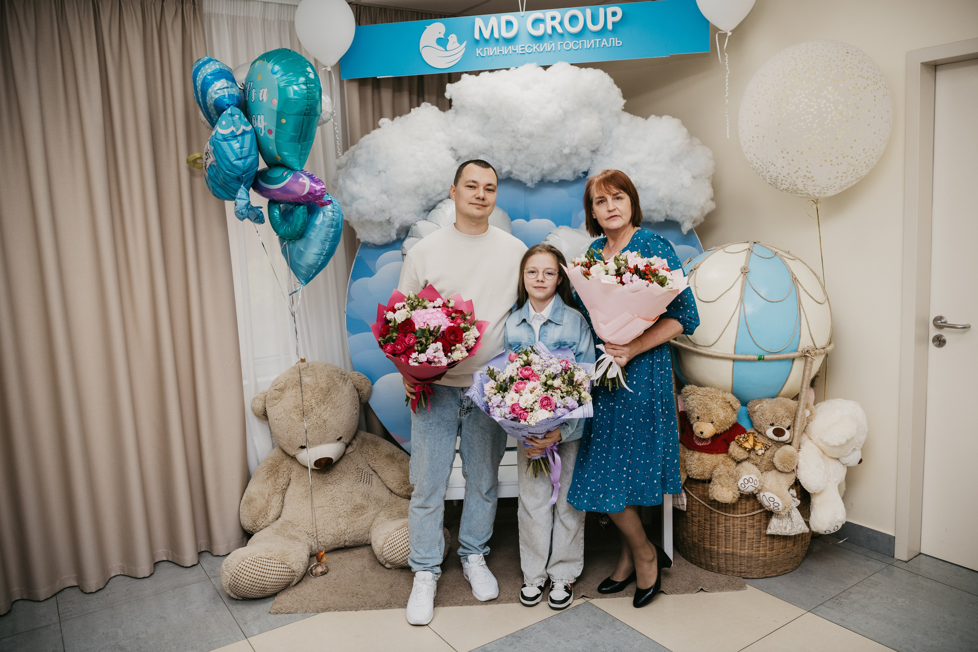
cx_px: 489
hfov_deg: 65.5
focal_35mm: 28
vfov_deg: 46.4
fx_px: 761
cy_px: 326
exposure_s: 1/160
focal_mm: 28
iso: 200
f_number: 4
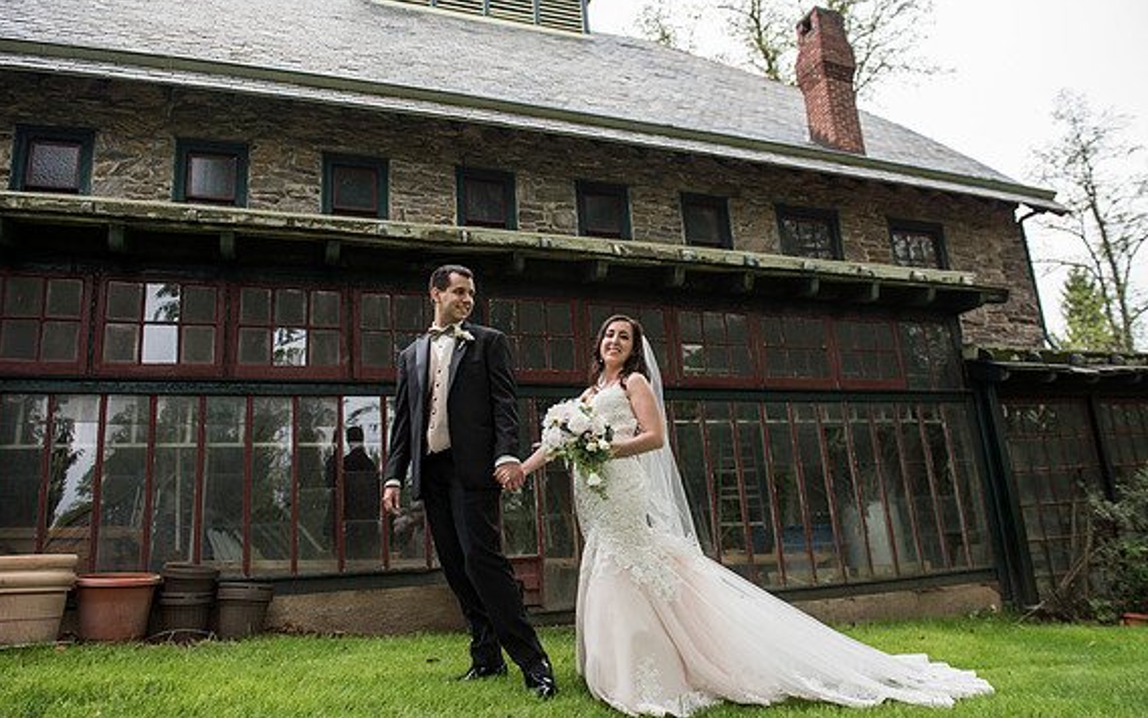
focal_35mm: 25
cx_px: 570
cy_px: 365
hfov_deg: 72.5
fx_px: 782
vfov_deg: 49.3
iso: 640
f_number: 4
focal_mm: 24
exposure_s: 1/1250
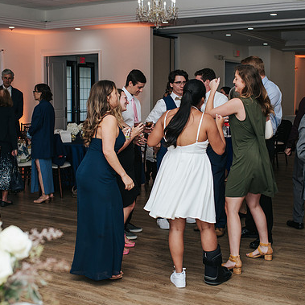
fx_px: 528
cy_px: 144
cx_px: 176
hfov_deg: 32.1
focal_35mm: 53
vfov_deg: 32.2
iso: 800
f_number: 3.2
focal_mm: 35
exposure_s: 1/200
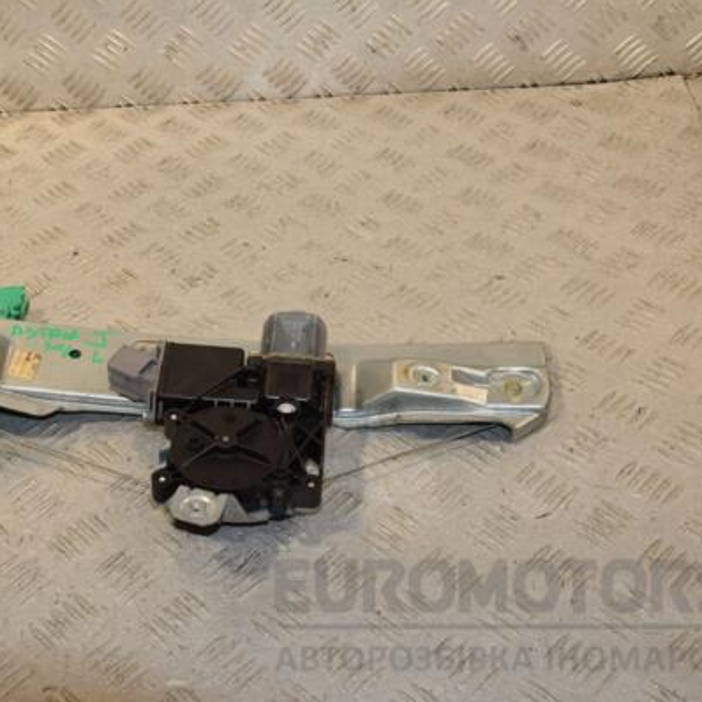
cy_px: 351
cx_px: 242
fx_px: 1147
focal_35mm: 50
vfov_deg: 34.0
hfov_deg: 33.8
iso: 800
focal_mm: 26
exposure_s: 1/200
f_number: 8
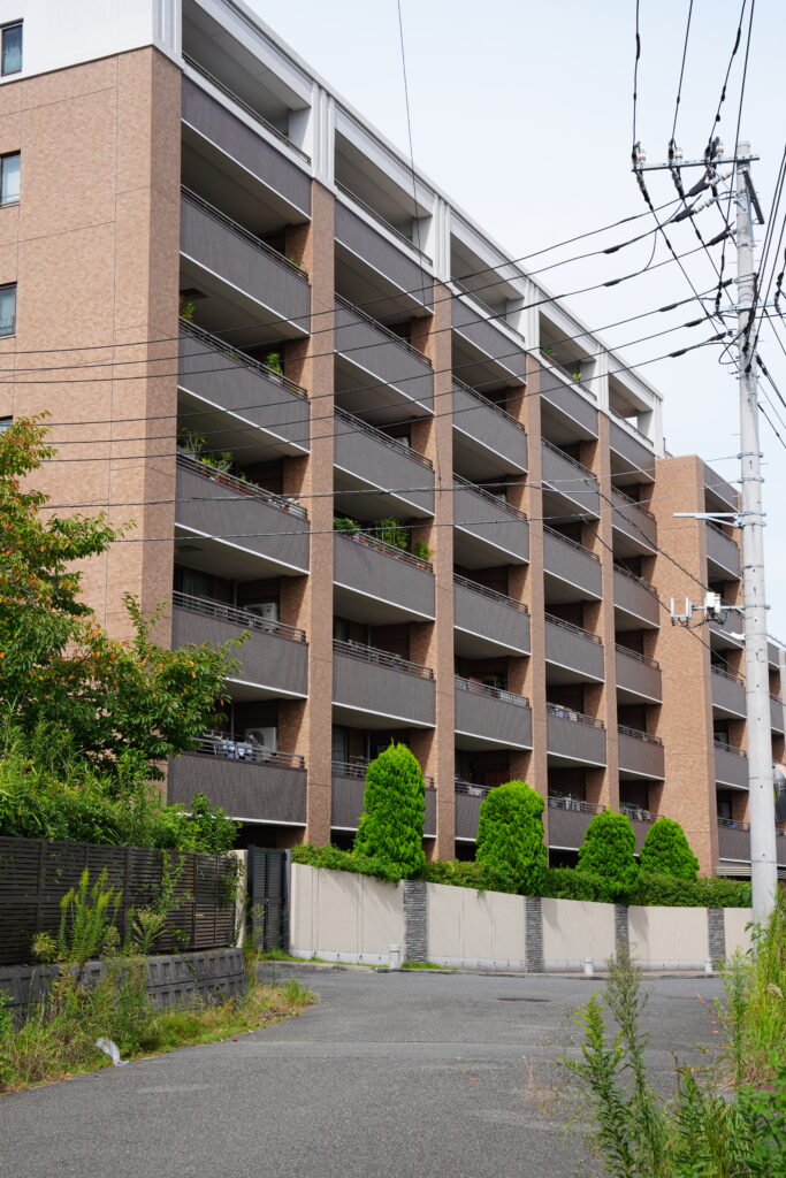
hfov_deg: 27.0
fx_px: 1637
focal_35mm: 50
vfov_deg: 39.6
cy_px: 589
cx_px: 393
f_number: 9
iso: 100
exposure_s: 1/125
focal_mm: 50
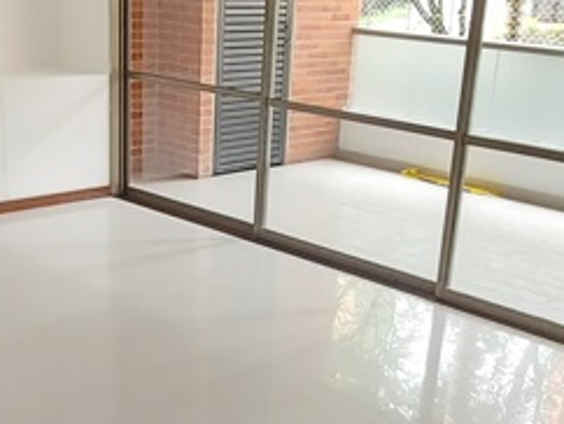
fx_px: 897
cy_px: 315
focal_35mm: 55
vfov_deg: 26.3
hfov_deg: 34.8
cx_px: 233
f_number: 2.2
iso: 320
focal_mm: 1.74
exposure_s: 1/60
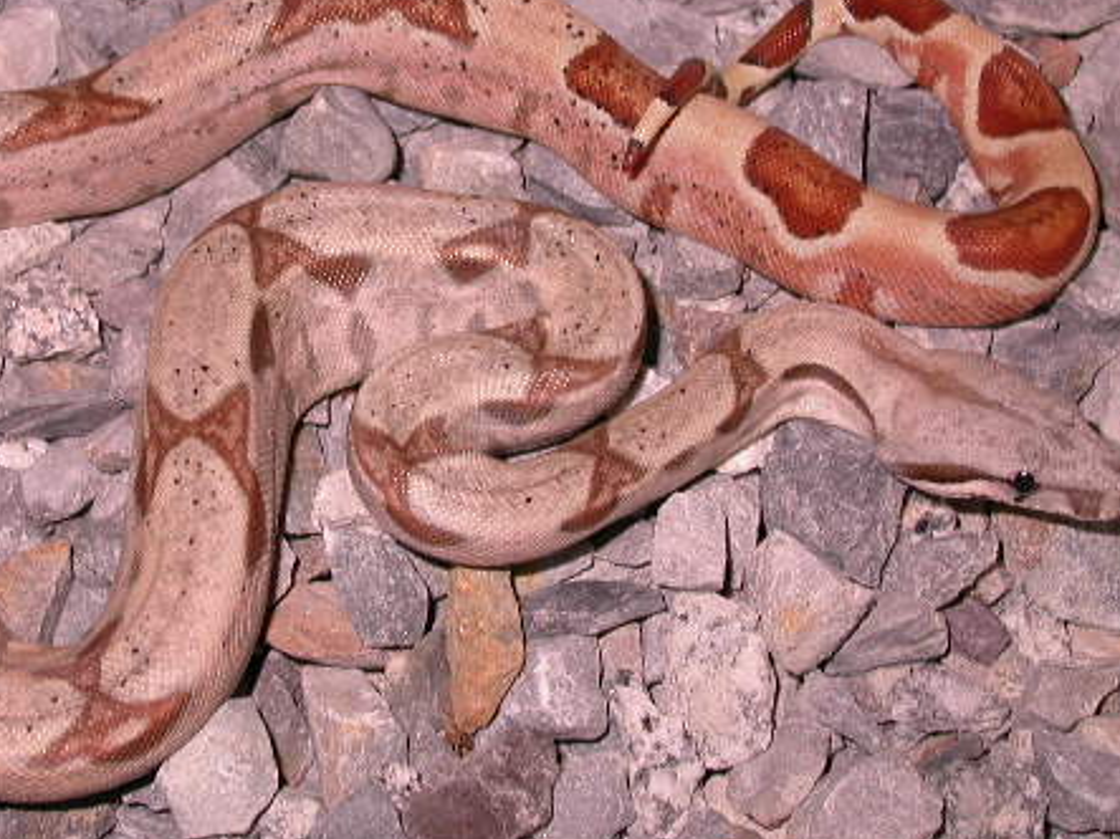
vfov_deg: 15.7
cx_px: 392
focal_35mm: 94
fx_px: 3041
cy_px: 248
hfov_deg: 20.8
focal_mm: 13.5
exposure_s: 1/60.3
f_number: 3.2
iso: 100
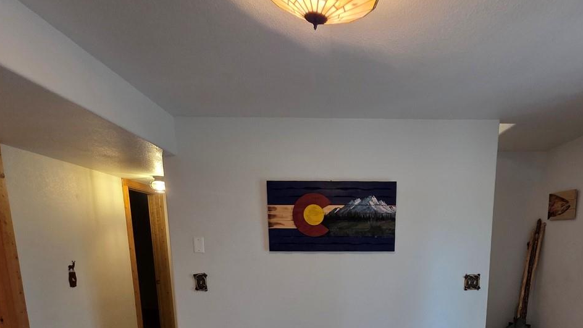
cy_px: 315
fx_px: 371
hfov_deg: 75.2
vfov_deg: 42.3
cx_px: 359
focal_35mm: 24
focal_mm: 2.2
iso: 250
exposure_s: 1/60
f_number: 1.9
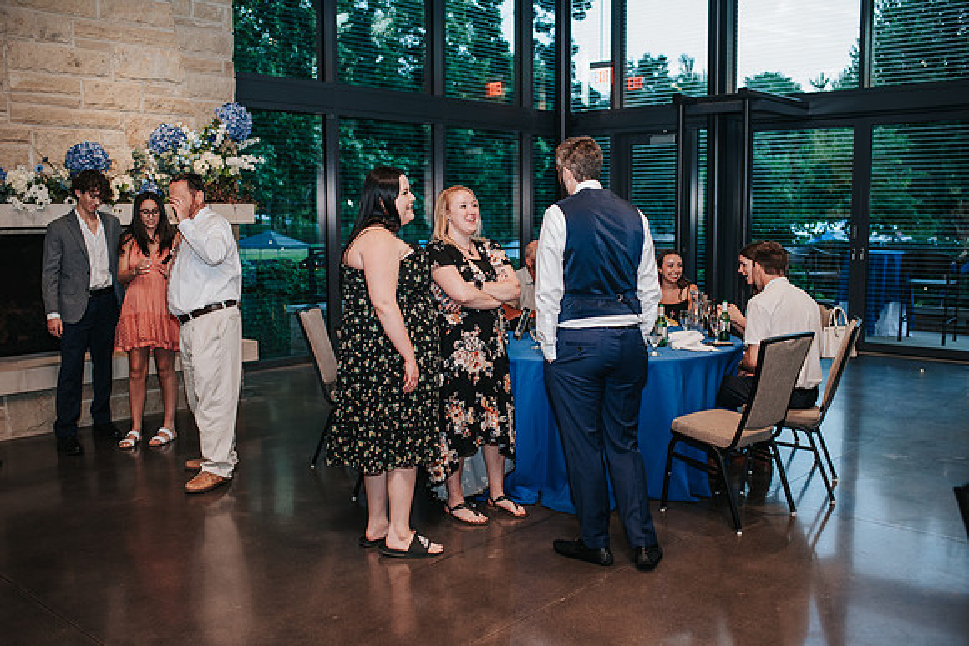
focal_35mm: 35
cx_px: 484
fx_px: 942
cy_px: 323
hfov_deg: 54.4
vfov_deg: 37.9
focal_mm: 35
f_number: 2.8
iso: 1000
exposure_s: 1/160
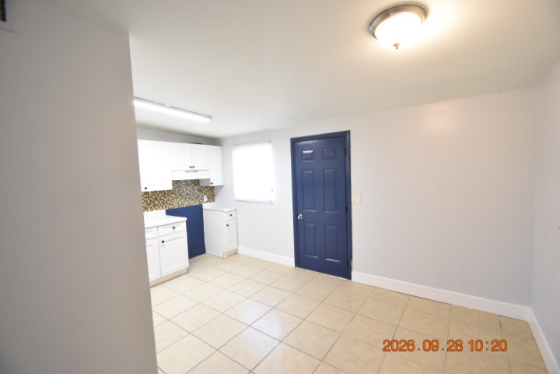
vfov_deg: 77.3
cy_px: 187
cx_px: 280
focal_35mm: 15
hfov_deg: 100.4
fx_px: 233
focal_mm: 10
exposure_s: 1/60
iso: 1100
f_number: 3.5
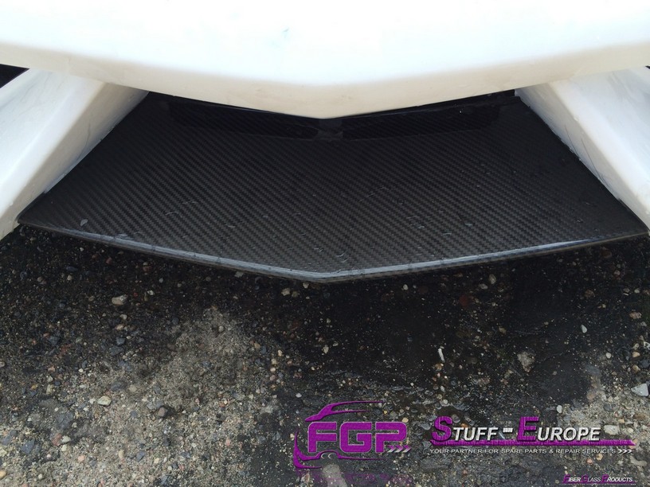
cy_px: 244
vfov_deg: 46.8
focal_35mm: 30
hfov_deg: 60.0
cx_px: 325
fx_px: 563
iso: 32
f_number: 2.2
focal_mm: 4.12
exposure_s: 1/604
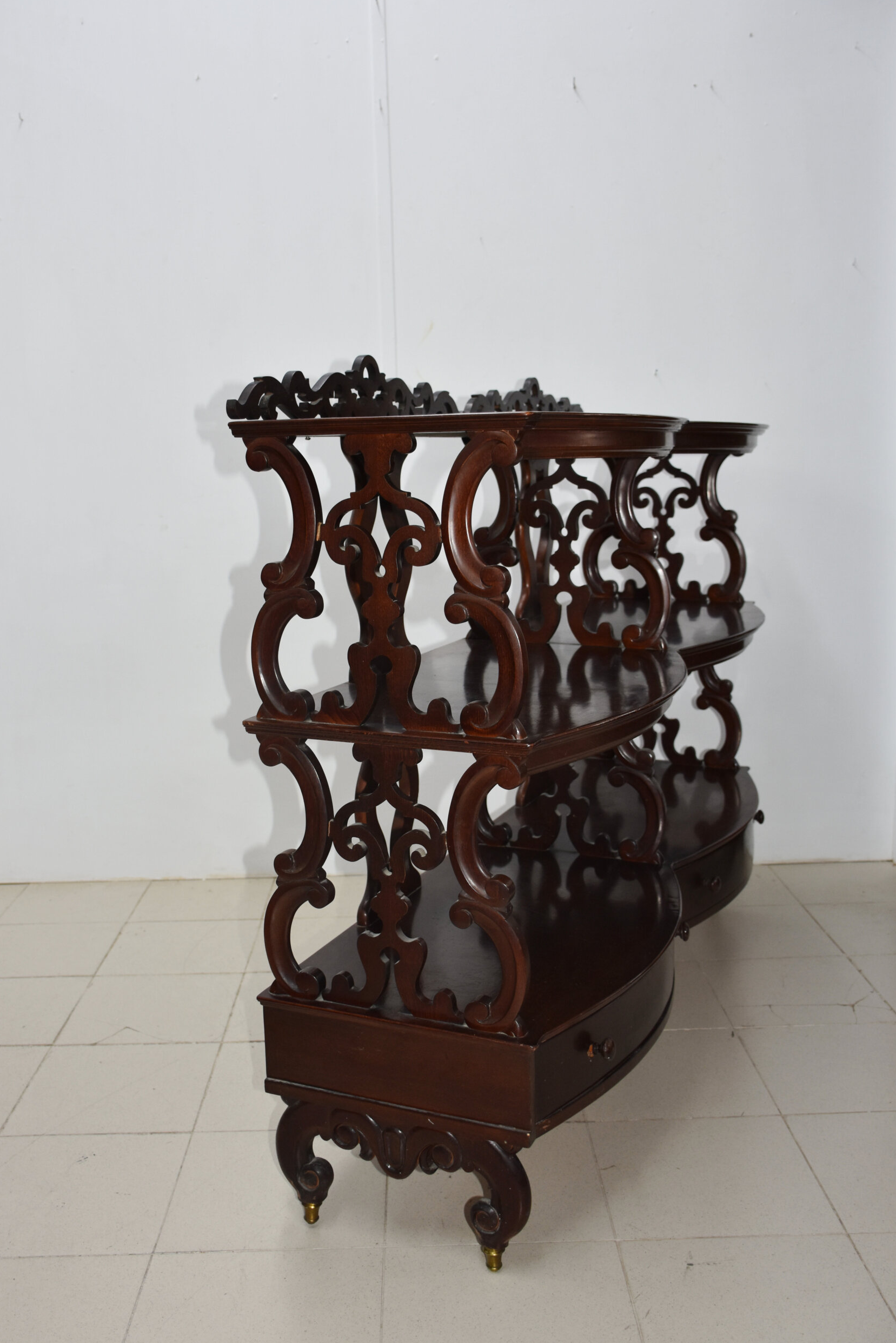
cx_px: 438
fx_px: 1269
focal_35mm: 34
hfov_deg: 38.9
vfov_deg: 55.8
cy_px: 684
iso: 400
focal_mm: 22
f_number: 3.5
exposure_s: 1/60
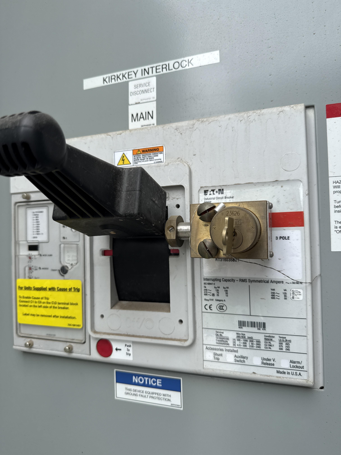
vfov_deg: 71.6
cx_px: 170
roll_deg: +2.2
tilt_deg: +3.1
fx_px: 315
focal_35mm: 24
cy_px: 228
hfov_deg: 56.8
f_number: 1.78
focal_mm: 6.76
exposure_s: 1/955
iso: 80
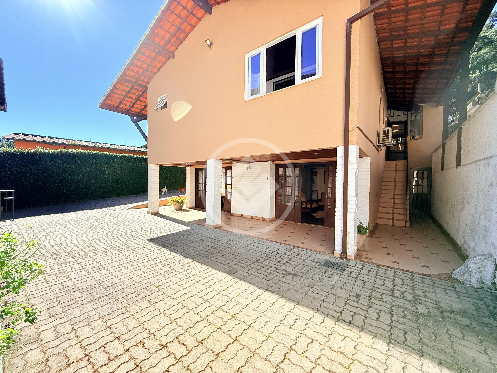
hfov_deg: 102.1
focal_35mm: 14
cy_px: 186
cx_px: 248
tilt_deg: -0.9
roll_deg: -0.3
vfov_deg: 85.7
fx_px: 201
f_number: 2.2
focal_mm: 2.22
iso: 64
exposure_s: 1/1033
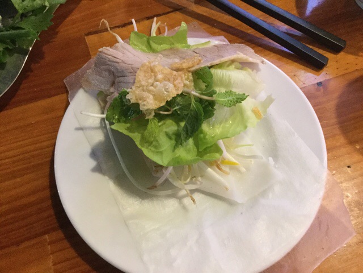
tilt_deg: -64.4
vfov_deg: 45.4
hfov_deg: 58.4
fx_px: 325
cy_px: 136
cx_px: 182
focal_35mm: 31
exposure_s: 1/17
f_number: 2.4
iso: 320
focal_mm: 3.3
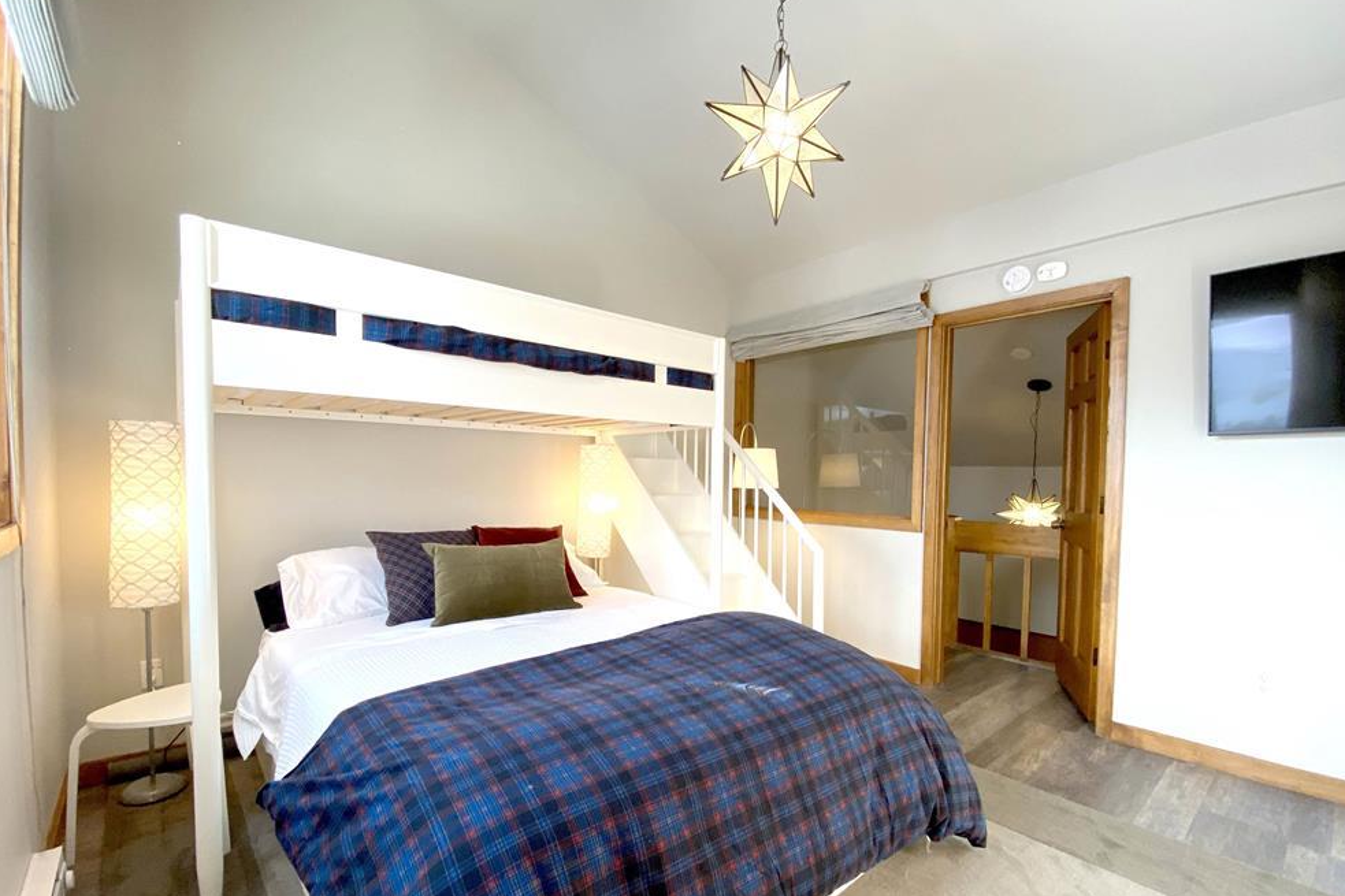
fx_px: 971
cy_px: 486
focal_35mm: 26
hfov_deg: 69.4
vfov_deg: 49.5
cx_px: 670
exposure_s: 1/60
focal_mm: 6.86
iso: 250
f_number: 1.78
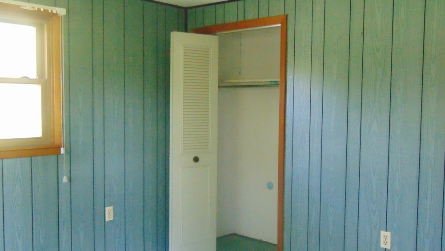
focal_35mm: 39
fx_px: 460
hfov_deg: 51.6
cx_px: 220
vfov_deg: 30.4
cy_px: 133
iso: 800
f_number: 3.2
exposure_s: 1/40
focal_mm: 6.3
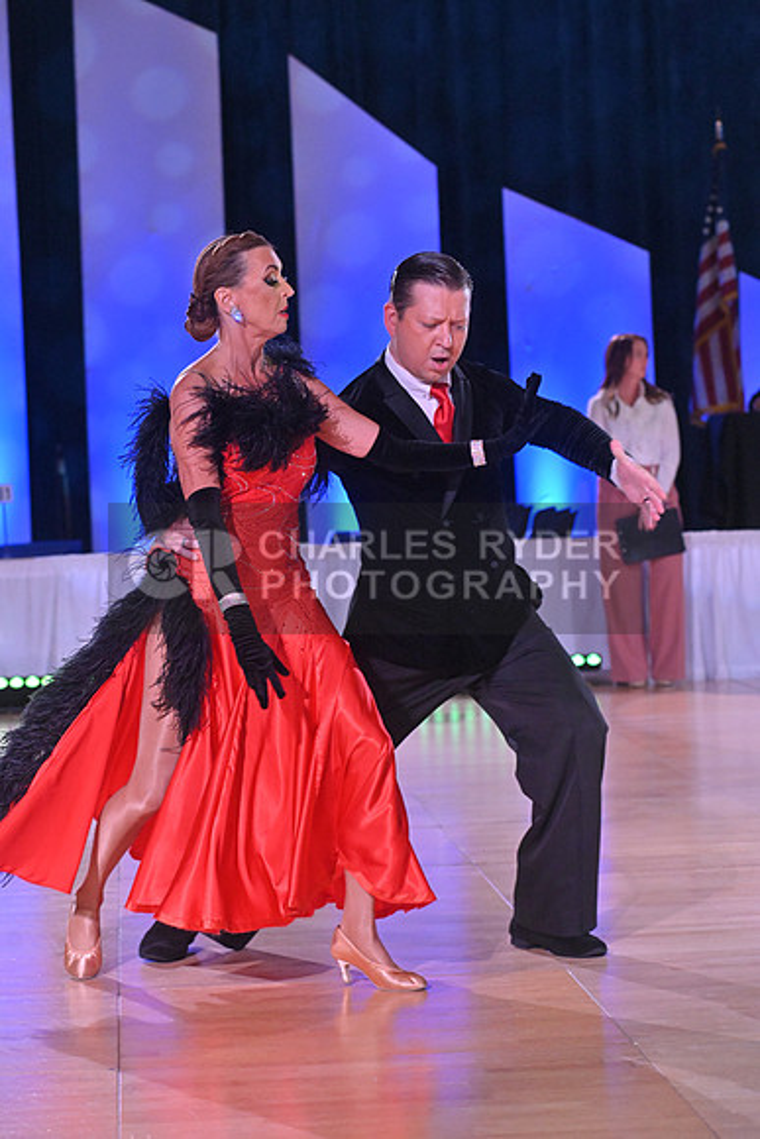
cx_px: 380
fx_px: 3228
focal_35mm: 102
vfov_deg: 20.0
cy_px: 570
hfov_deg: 13.4
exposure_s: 1/400
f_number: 5.6
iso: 4000
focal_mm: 102
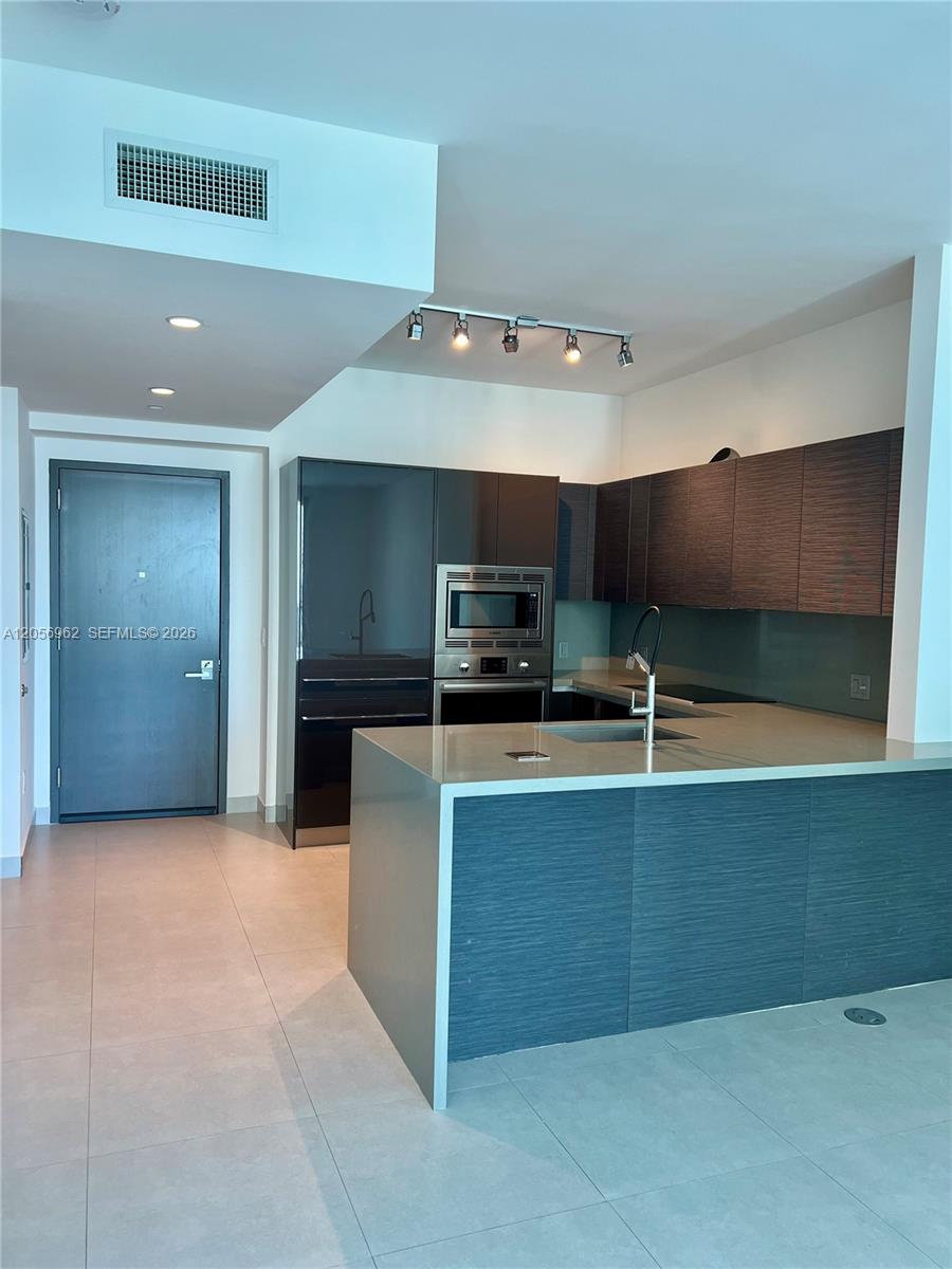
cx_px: 476
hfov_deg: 53.1
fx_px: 953
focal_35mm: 26
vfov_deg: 67.3
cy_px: 634
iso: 80
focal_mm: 5.7
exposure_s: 1/120
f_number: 1.5
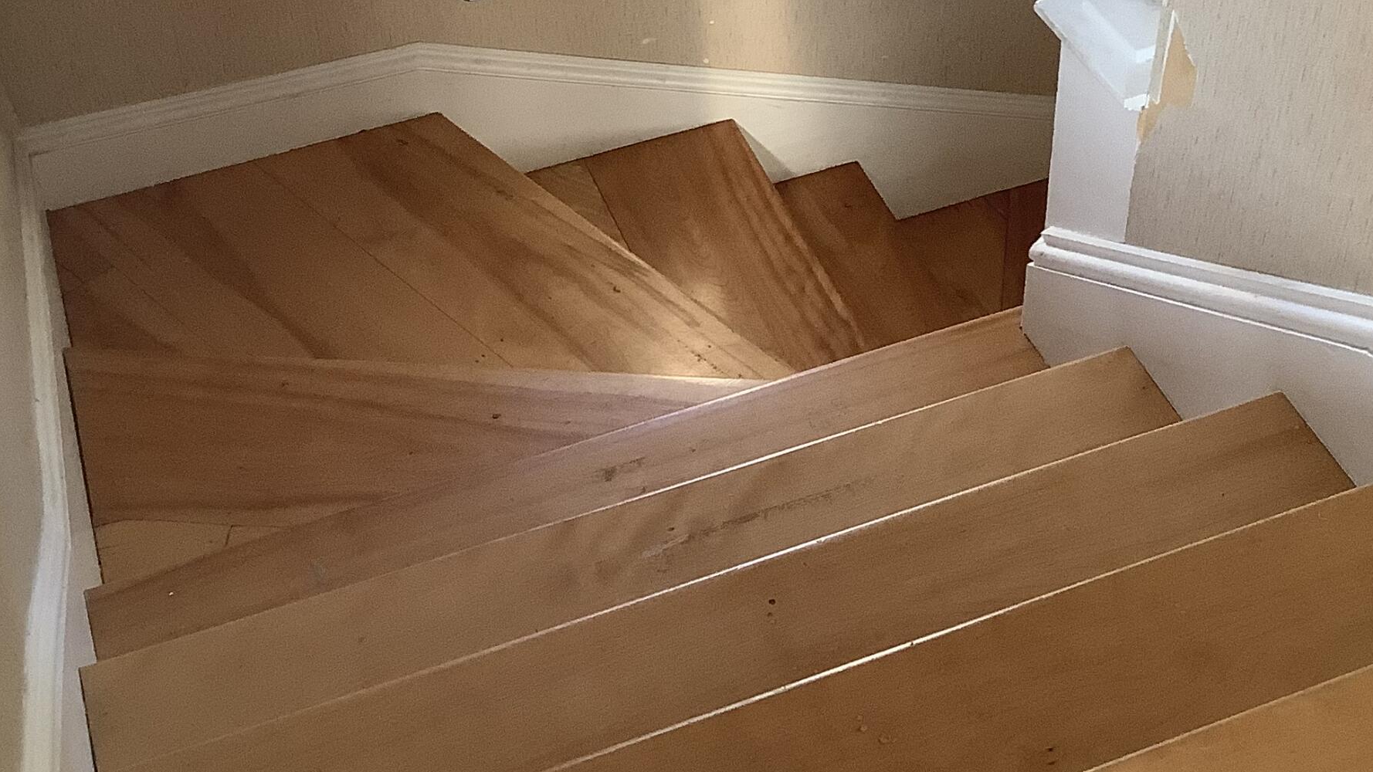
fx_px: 2075
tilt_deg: -39.8
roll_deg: -1.4
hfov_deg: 36.6
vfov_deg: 20.5
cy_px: 40
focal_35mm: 57
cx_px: 750
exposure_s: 1/60
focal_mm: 3.3
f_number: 2.4
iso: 125
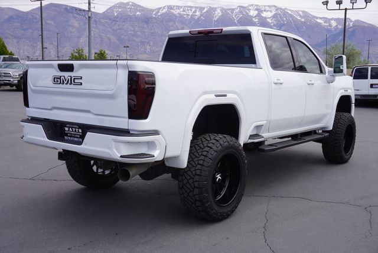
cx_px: 189
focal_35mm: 40
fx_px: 426
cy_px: 126
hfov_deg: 47.9
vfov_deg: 33.1
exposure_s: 1/125
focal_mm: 27
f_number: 10
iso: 100
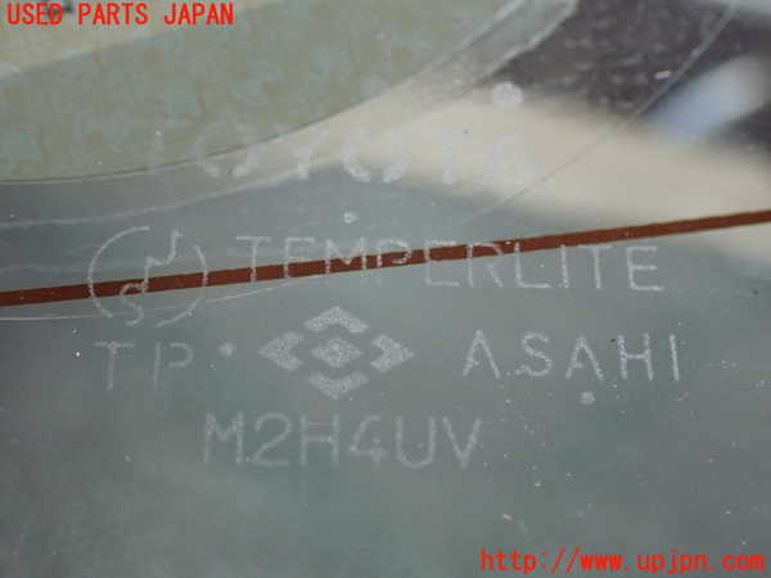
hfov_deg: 29.0
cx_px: 386
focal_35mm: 67
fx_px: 1492
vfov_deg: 21.9
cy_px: 289
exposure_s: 1/100
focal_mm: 11.88
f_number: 3.8
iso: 800
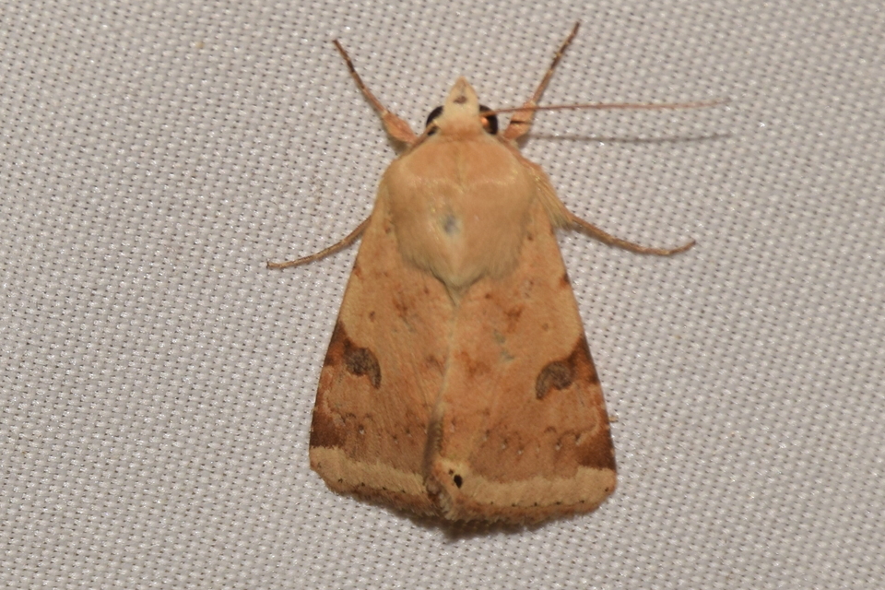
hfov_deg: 9.8
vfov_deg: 6.5
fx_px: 5162
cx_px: 442
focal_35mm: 210
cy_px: 295
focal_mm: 140
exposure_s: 1/160
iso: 125
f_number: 10
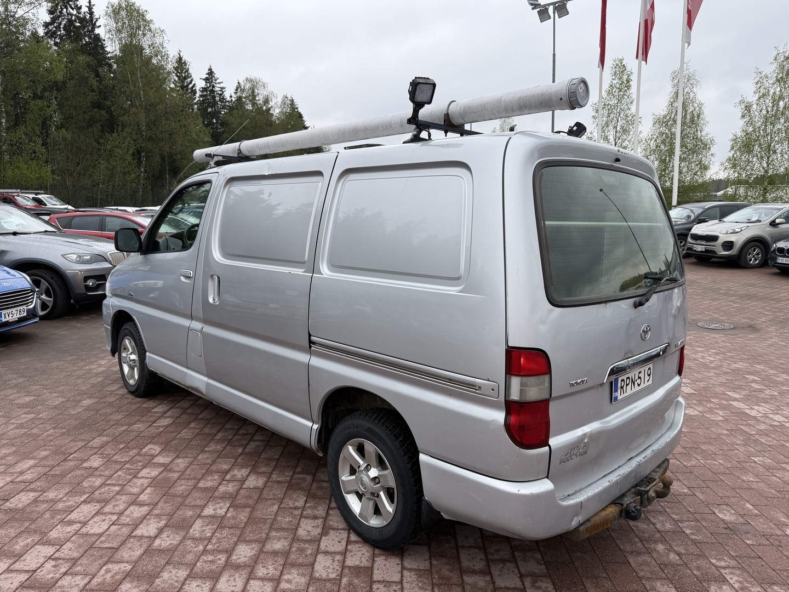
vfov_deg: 56.8
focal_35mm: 24
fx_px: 547
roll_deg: +0.1
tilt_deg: -10.4
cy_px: 296
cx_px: 394
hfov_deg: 71.6
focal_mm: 6.76
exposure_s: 1/979
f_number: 1.78
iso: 80
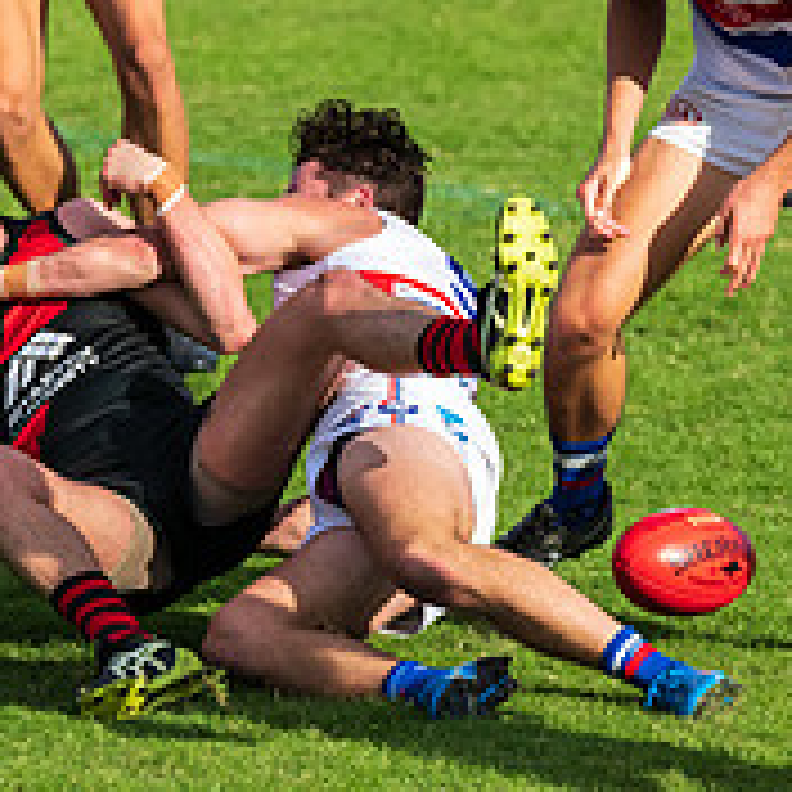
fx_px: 21795
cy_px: 223
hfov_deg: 2.1
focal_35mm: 842
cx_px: 248
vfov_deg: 2.1
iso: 1000
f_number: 5.6
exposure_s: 1/5000
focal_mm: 300
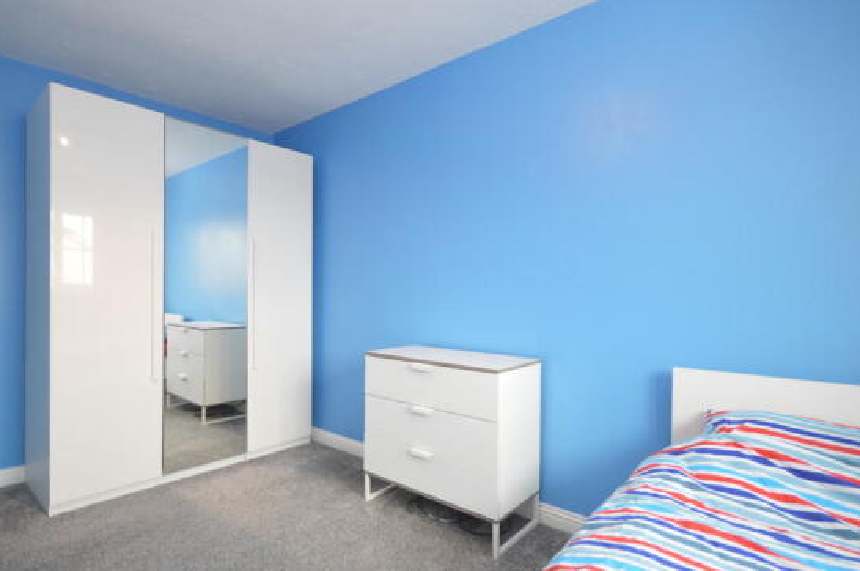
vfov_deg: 67.2
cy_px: 304
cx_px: 371
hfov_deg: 89.5
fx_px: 429
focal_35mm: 18
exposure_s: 1/60
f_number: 4
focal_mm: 10
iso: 800
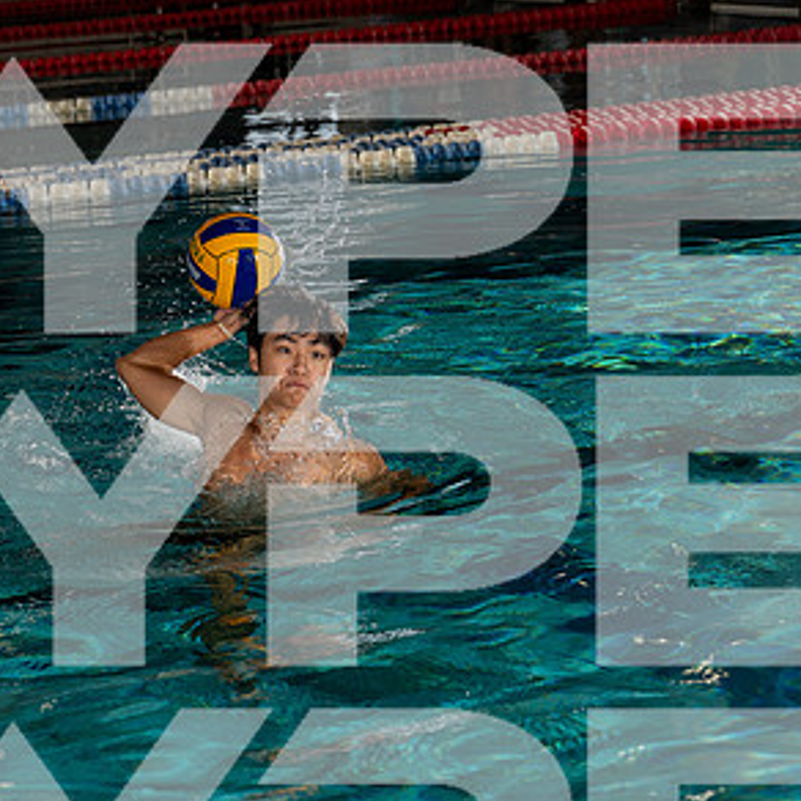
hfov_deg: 14.7
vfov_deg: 14.8
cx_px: 214
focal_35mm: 118
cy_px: 523
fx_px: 3089
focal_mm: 70
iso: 100
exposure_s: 1/250
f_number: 4
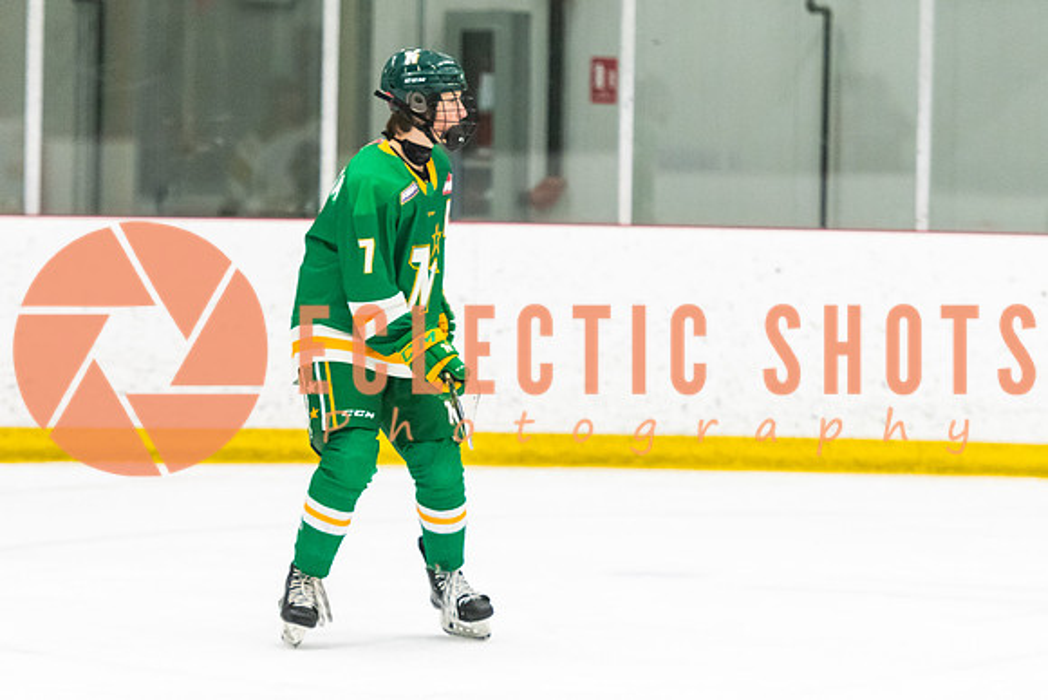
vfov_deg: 6.0
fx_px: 6627
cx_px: 468
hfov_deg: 9.0
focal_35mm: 228
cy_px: 318
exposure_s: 1/800
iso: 3200
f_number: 2.8
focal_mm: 145
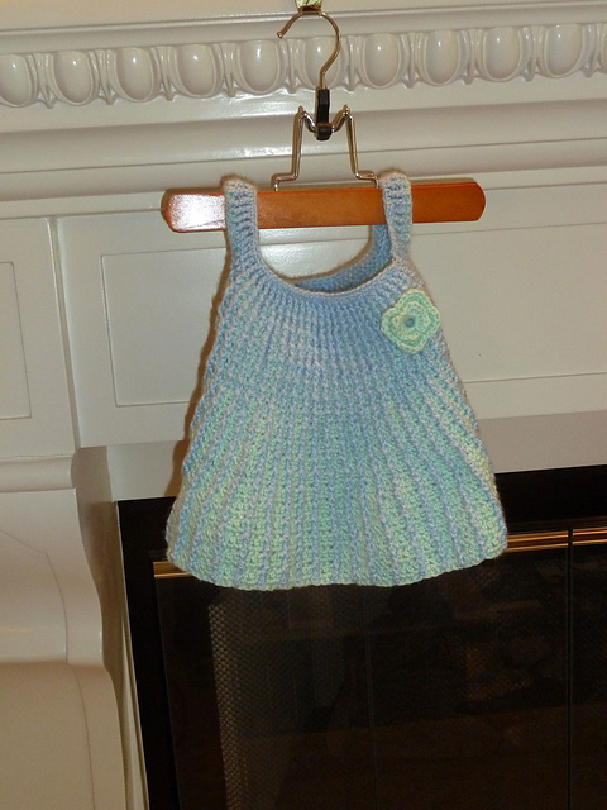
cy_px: 405
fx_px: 935
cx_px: 304
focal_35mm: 40
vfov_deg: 46.8
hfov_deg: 36.0
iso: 400
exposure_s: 1/30
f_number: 3.6
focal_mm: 6.5
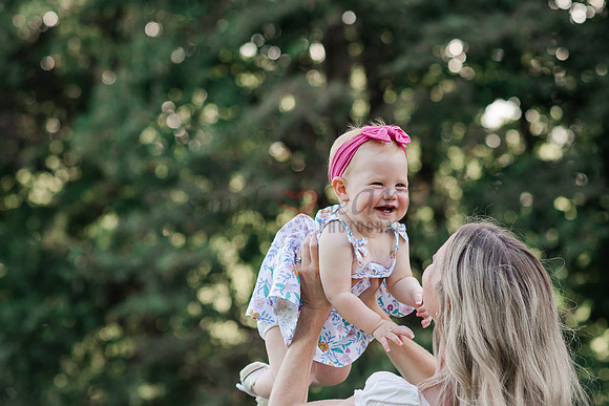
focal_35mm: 119
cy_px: 122
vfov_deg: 11.5
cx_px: 304
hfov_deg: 17.2
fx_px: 2010
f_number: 3.2
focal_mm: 85
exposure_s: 1/640
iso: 400
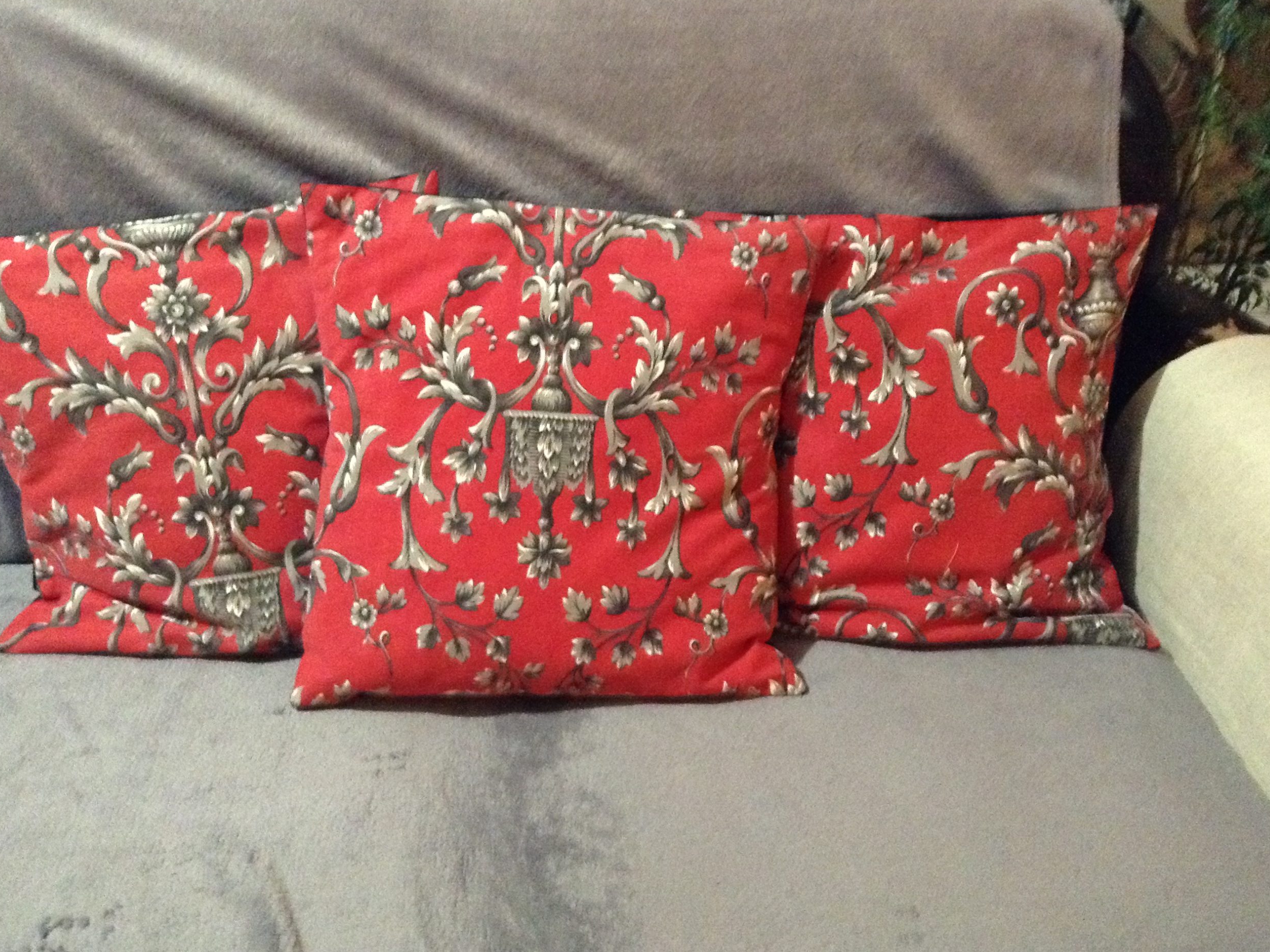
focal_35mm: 34
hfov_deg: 54.0
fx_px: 1247
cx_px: 626
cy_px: 475
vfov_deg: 41.8
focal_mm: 3.3
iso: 640
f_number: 2.4
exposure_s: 1/15
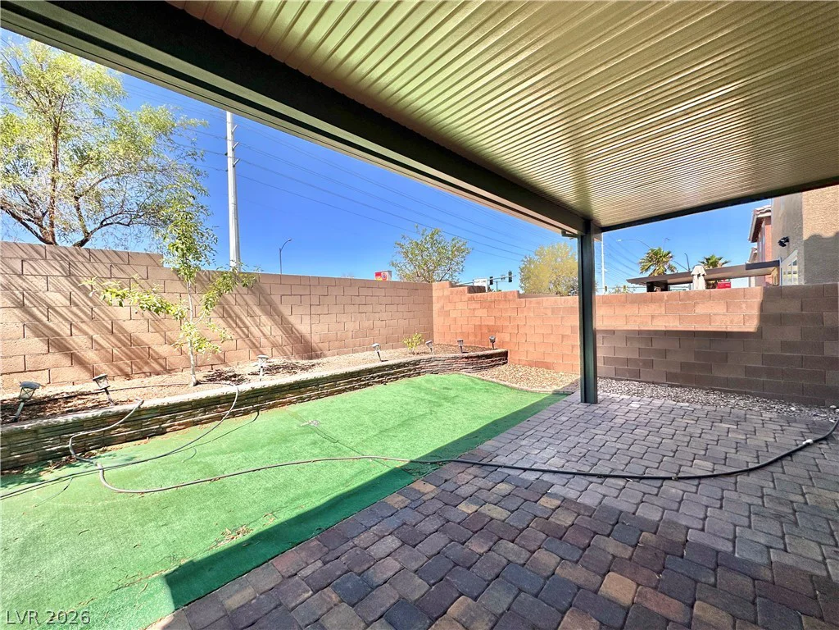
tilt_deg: -1.5
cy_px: 315
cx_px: 420
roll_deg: +0.9
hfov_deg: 102.1
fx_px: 339
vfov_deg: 85.7
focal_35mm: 14
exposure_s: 1/1795
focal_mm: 2.22
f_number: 2.2
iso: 50
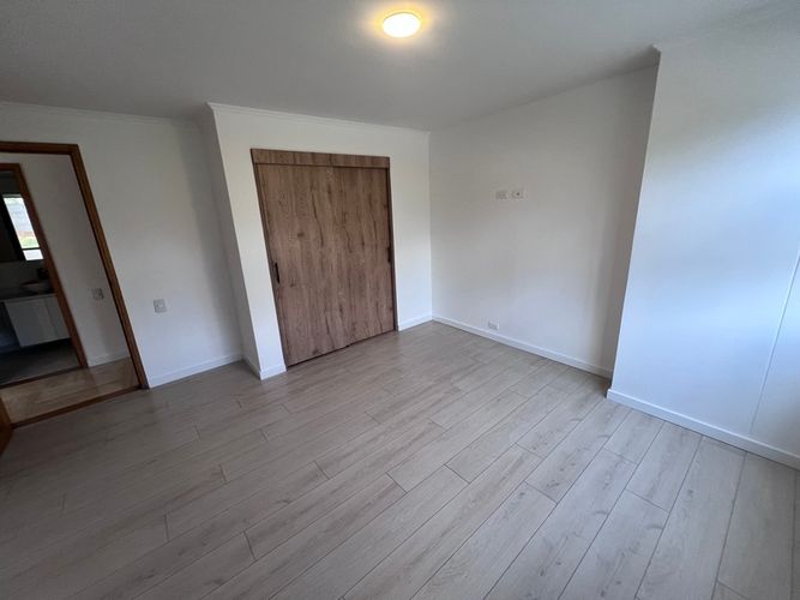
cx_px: 400
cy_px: 300
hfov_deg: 106.2
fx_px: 300
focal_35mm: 13
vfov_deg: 89.9
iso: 80
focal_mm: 1.57
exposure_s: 1/120
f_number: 1.8
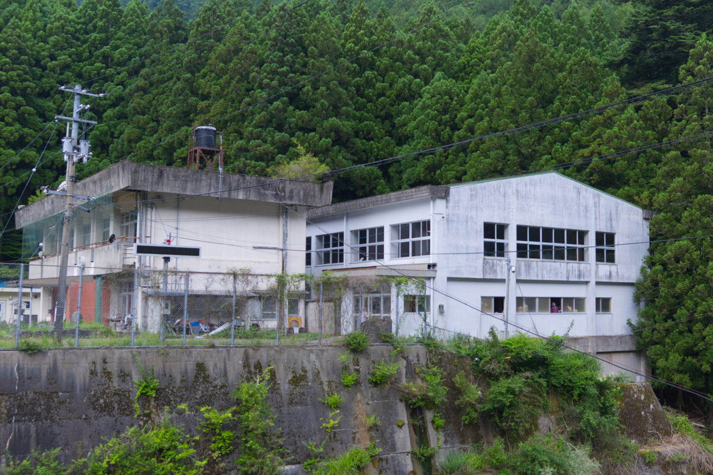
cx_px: 356
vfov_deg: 45.0
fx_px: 574
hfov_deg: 63.7
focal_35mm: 29
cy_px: 238
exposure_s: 1/90
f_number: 3.6
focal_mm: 19.6
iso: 125
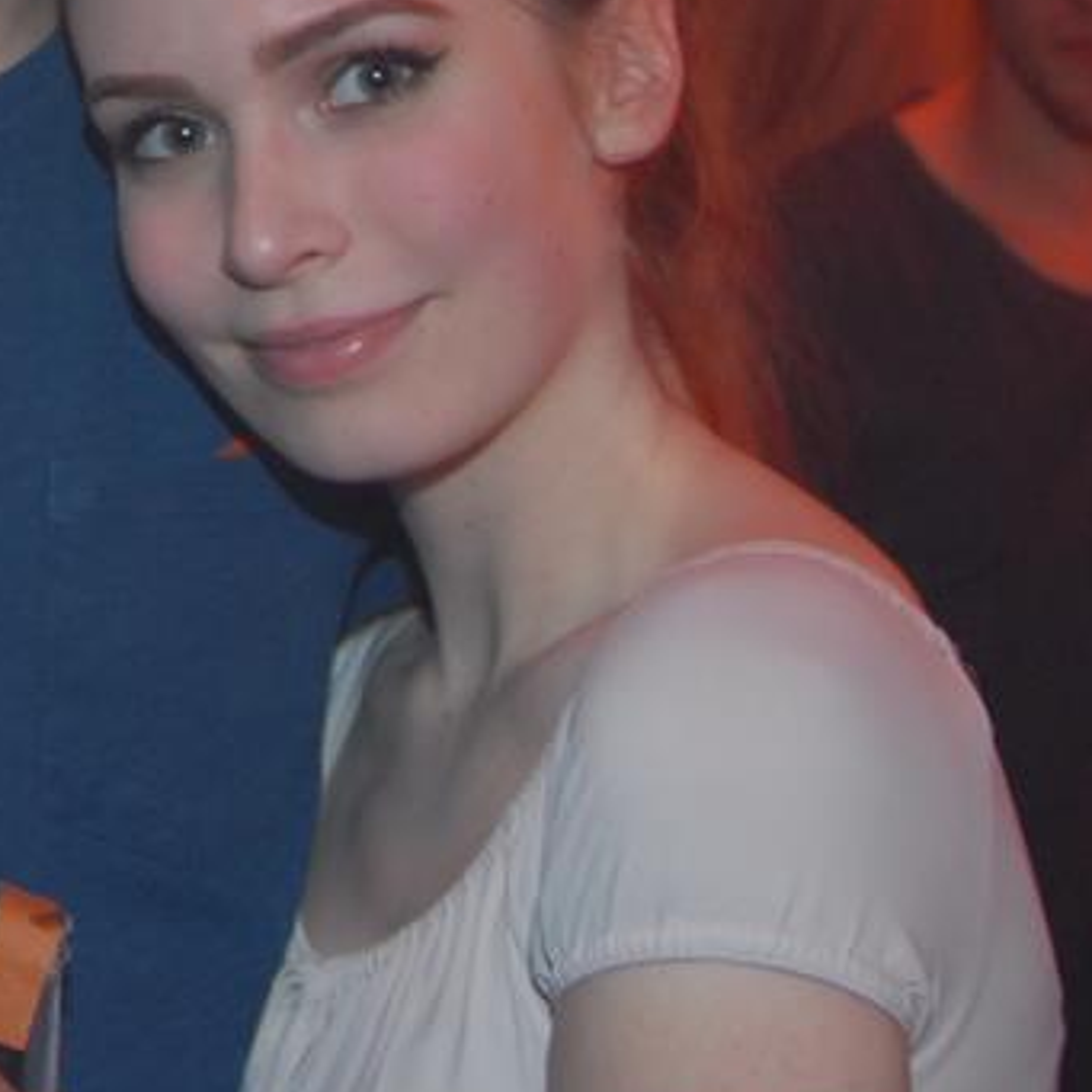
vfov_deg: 16.5
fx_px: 3676
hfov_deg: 15.7
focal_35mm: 103
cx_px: -496
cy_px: 0
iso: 400
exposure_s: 1/6
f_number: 5.6
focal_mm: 24
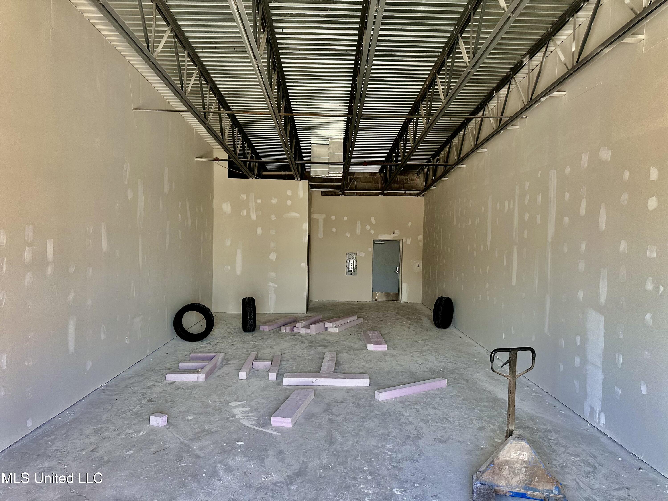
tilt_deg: -1.5
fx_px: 463
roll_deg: -2.2
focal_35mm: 24
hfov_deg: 71.6
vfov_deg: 56.8
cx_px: 334
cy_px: 250
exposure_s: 1/85
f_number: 1.78
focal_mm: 6.86
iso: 250
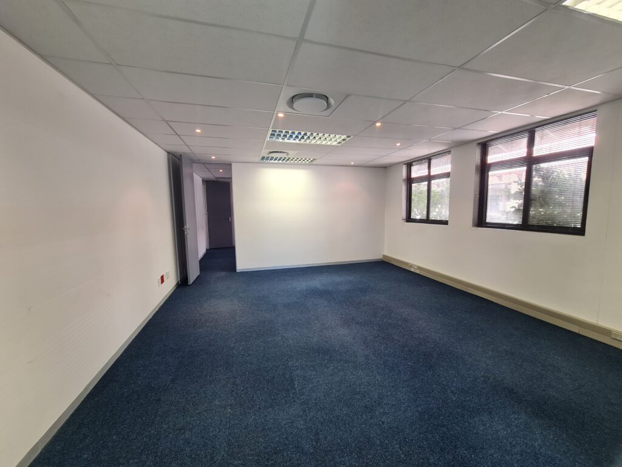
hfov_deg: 106.2
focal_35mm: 13
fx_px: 234
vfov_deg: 89.9
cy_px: 234
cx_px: 311
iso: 160
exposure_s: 1/50
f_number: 2.2
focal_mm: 2.2
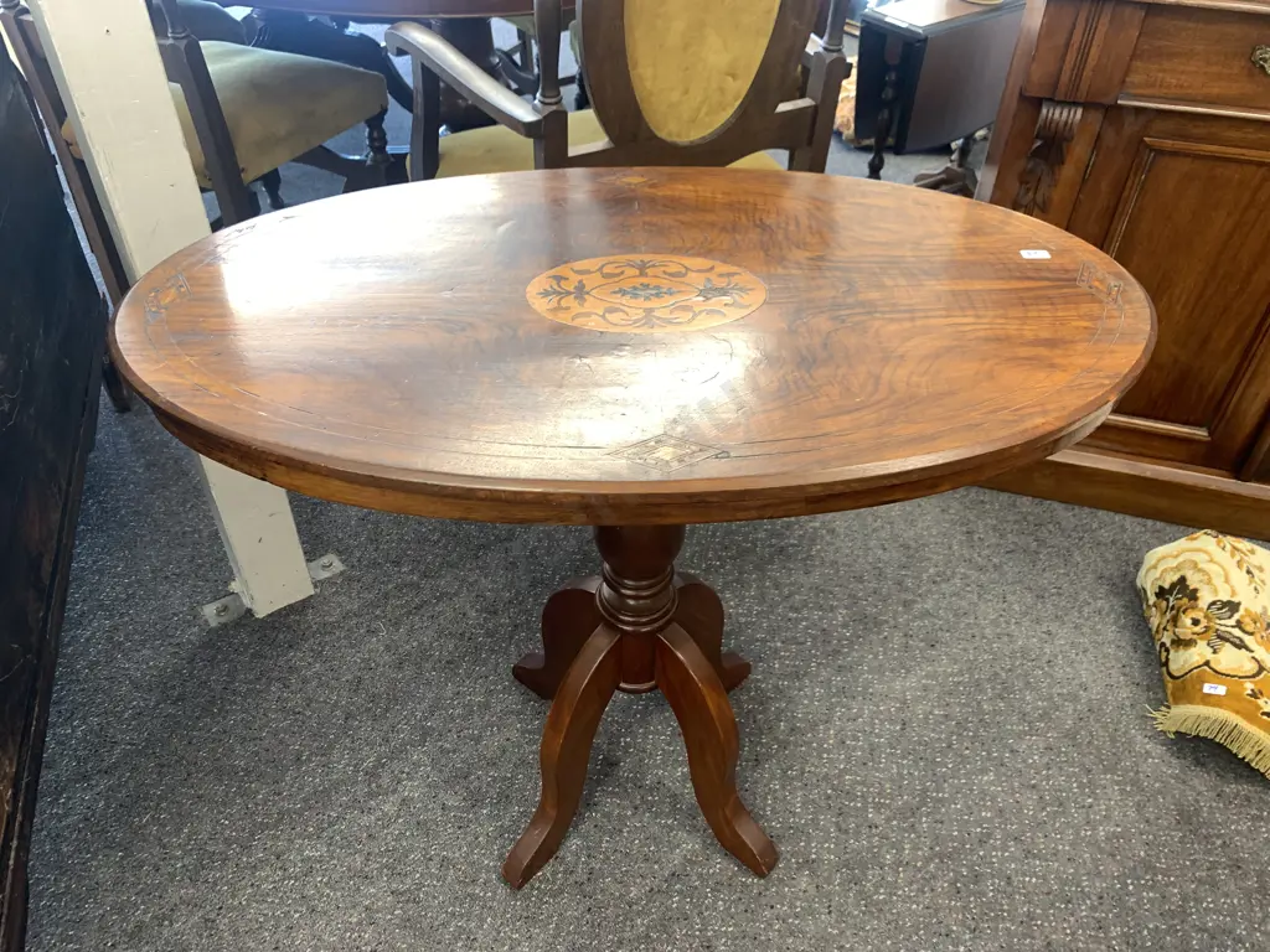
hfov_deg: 67.3
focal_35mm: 26
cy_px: 476
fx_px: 954
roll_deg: -1.6
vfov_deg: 53.1
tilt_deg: -41.8
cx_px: 635
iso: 100
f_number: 1.8
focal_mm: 4.25
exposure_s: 1/50
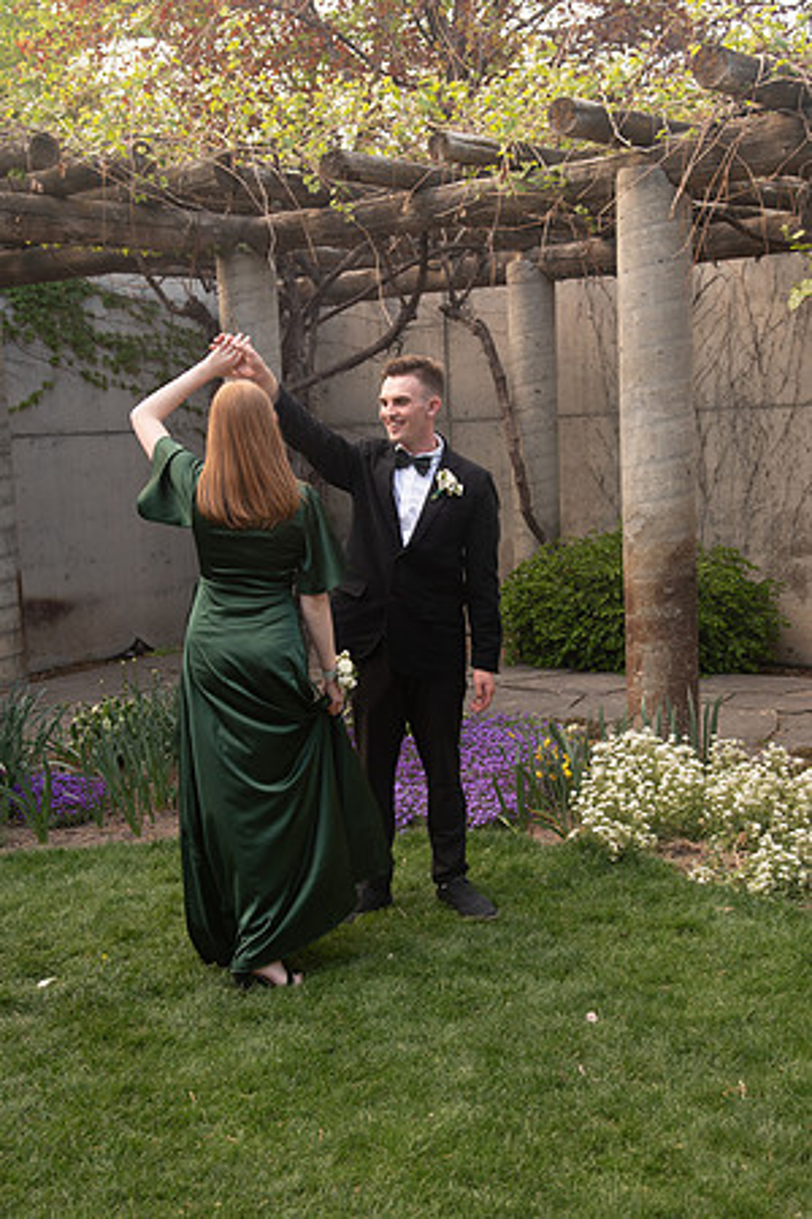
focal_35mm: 46
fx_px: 1556
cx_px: 406
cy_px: 610
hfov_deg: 29.2
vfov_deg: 42.7
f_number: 5.6
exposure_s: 1/125
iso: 500
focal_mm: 46
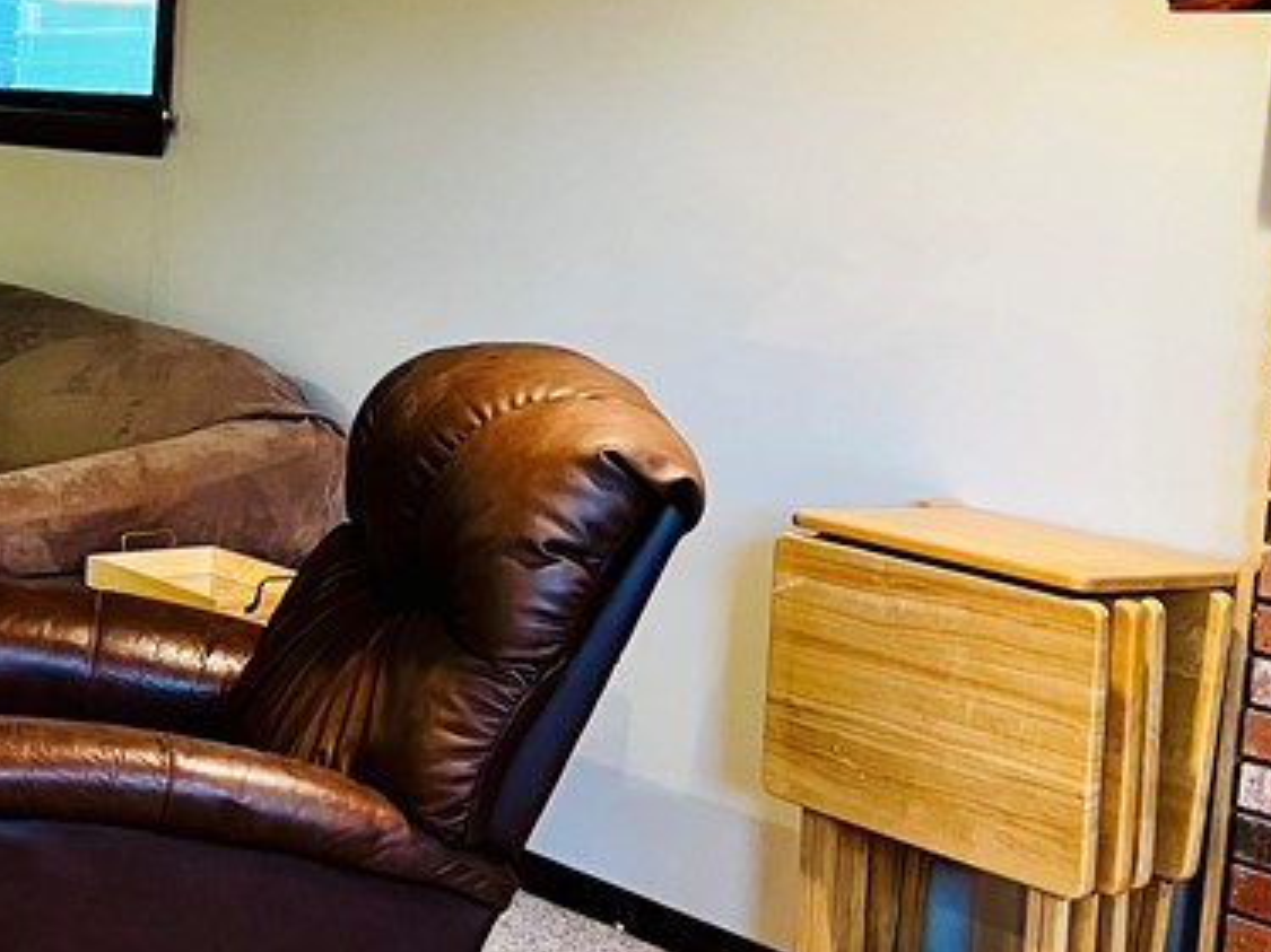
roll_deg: -1.6
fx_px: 2606
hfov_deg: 24.4
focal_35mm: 71
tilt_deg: -7.0
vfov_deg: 20.6
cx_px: -312
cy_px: 308
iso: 320
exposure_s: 1/60
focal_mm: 5.7
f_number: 1.5
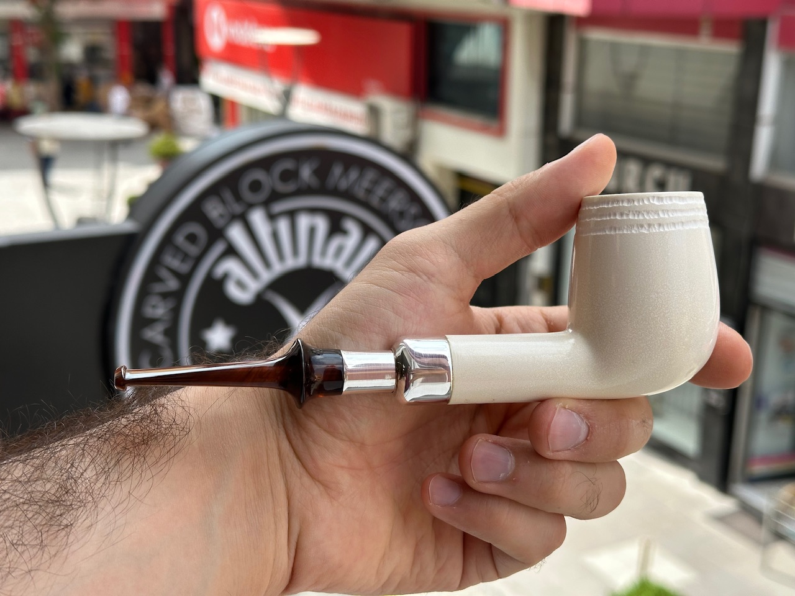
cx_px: 398
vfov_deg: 30.3
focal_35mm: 48
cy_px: 298
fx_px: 1102
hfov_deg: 39.7
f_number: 1.78
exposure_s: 1/1009
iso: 64
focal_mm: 6.86
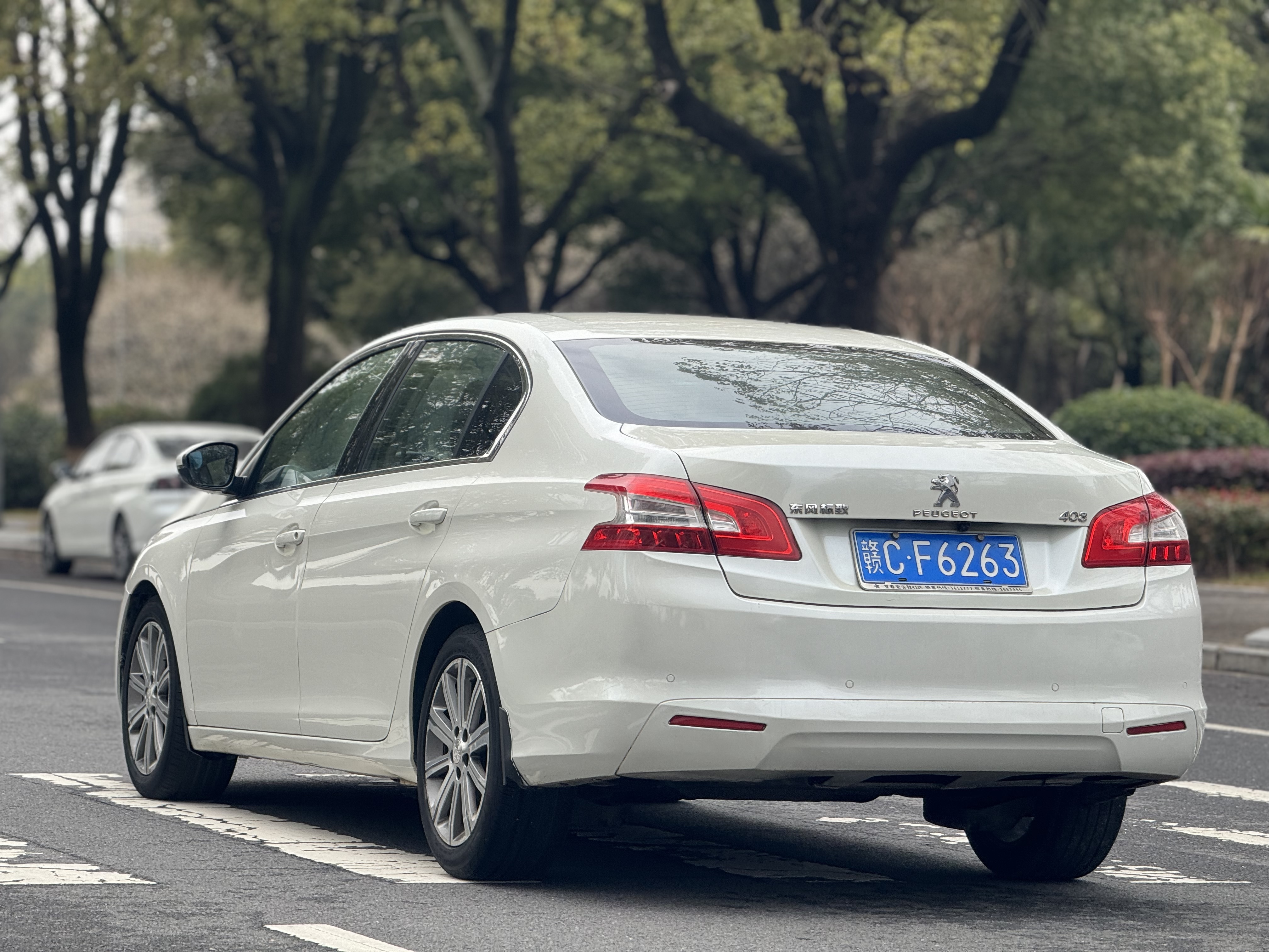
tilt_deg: +0.3
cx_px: 634
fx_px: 4399
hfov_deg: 16.4
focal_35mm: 120
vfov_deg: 12.3
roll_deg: -0.9
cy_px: 476
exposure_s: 1/361
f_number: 2.8
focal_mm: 15.66
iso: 50
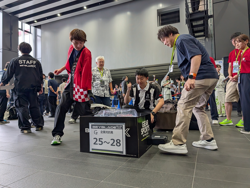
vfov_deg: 56.9
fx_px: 174
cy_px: 94
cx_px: 125
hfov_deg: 71.5
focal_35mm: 24
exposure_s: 1/962
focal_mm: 6.9
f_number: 1.68
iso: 466
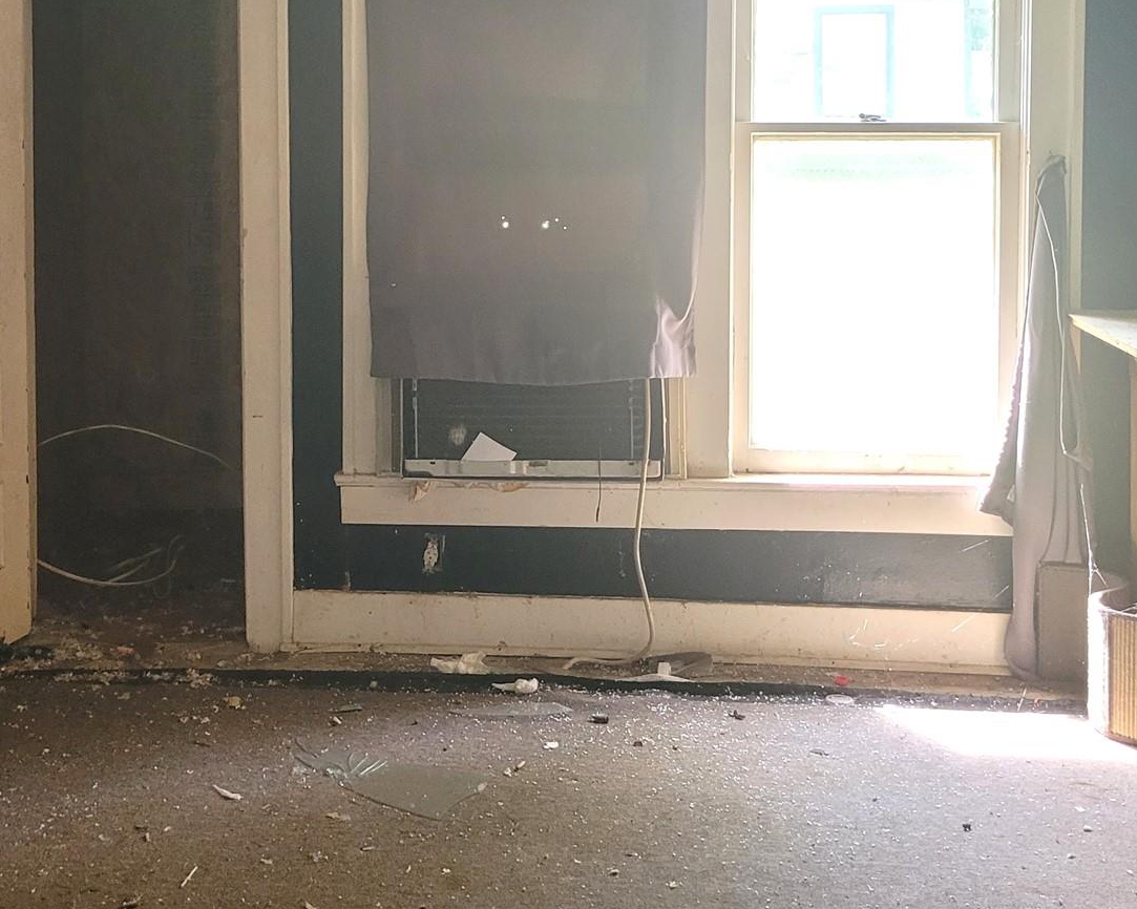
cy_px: 139
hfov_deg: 38.5
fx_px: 1615
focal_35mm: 48
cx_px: 404
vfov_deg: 30.4
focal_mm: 5.4
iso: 320
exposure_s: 1/120
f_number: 1.8
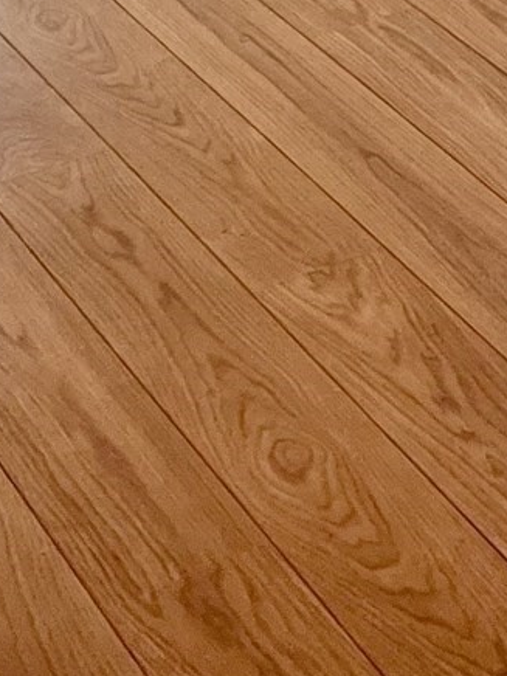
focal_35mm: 122
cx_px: 723
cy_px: -447
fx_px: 2382
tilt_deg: -16.0
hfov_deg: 11.7
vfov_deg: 14.6
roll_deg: -1.6
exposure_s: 1/121
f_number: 1.5
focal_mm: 5.7
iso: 125
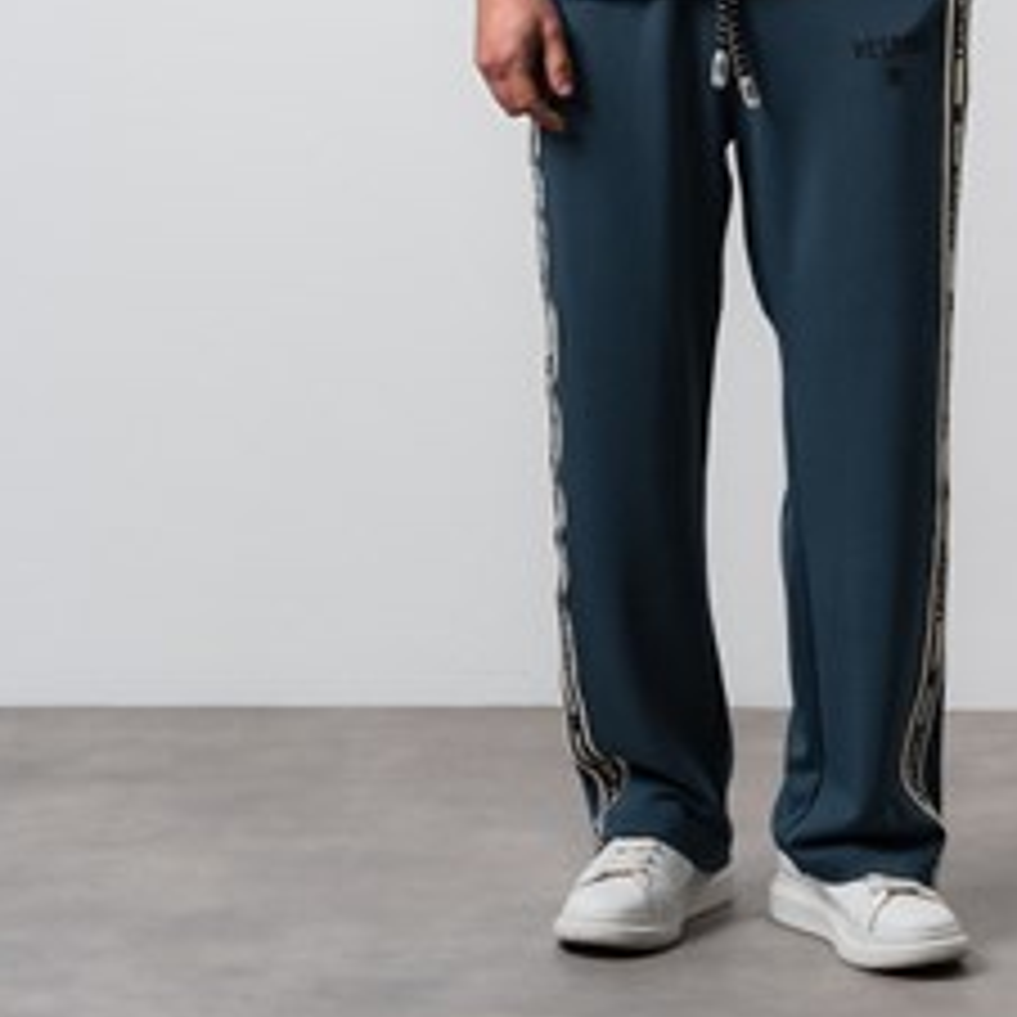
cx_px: 774
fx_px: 5252
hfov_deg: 11.0
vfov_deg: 10.9
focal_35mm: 158
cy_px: -176
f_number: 10
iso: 100
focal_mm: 70
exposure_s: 1/125
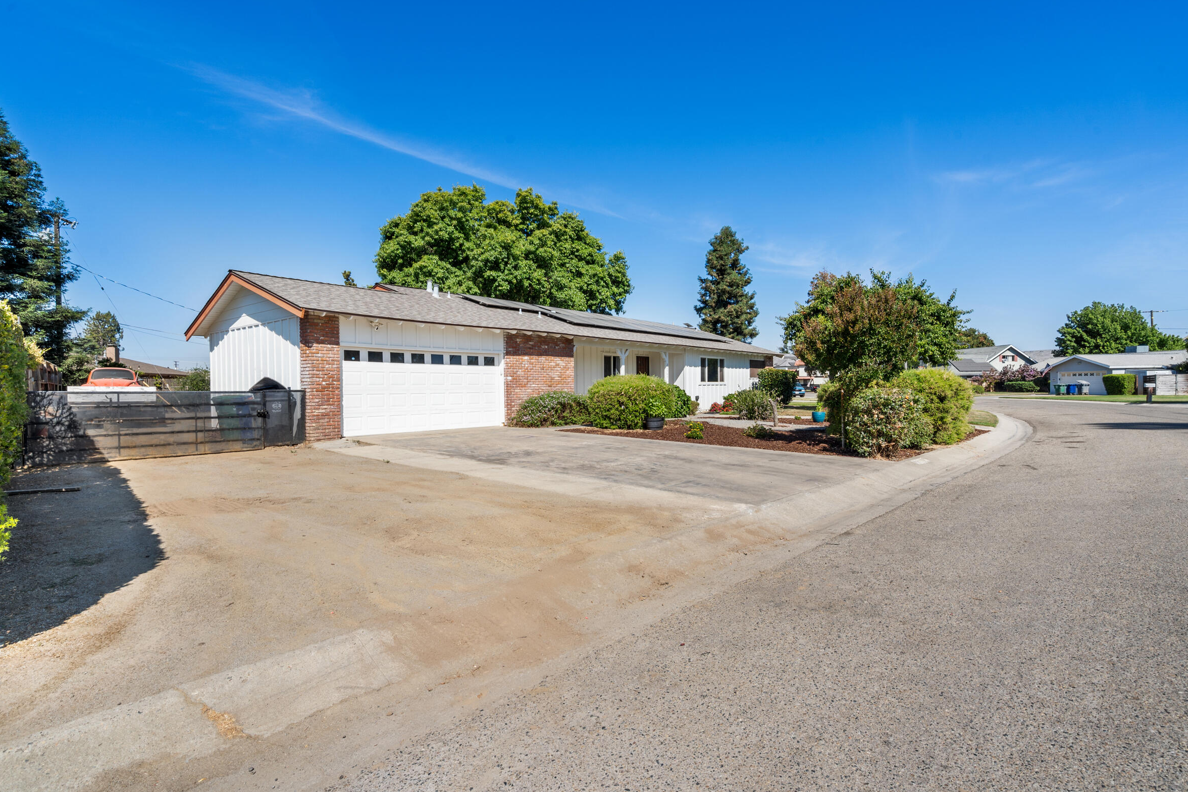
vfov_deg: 70.4
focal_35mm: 17
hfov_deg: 93.2
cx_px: 577
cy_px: 398
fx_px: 561
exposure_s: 1/160
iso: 80
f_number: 11
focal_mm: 16
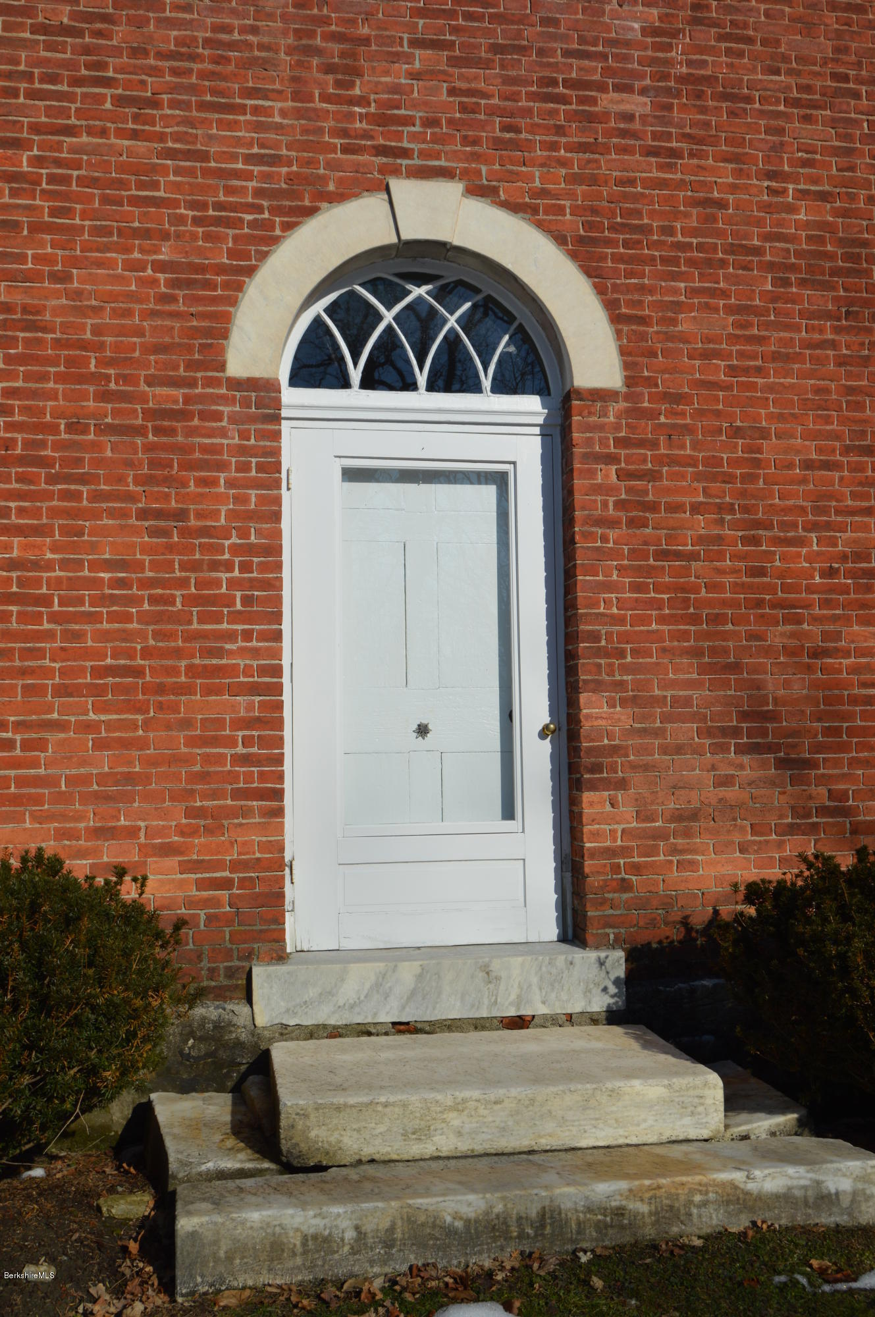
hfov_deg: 38.3
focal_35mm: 34
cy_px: 658
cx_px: 438
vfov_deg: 55.2
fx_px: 1261
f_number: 10
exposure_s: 1/400
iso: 100
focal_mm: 23
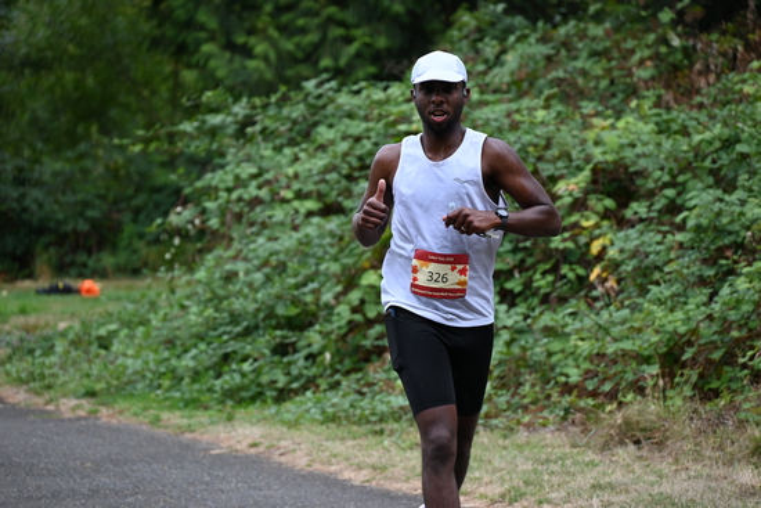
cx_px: 380
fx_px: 4229
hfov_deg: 10.3
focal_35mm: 200
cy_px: 254
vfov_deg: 6.9
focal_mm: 200
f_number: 6.3
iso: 640
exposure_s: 1/250
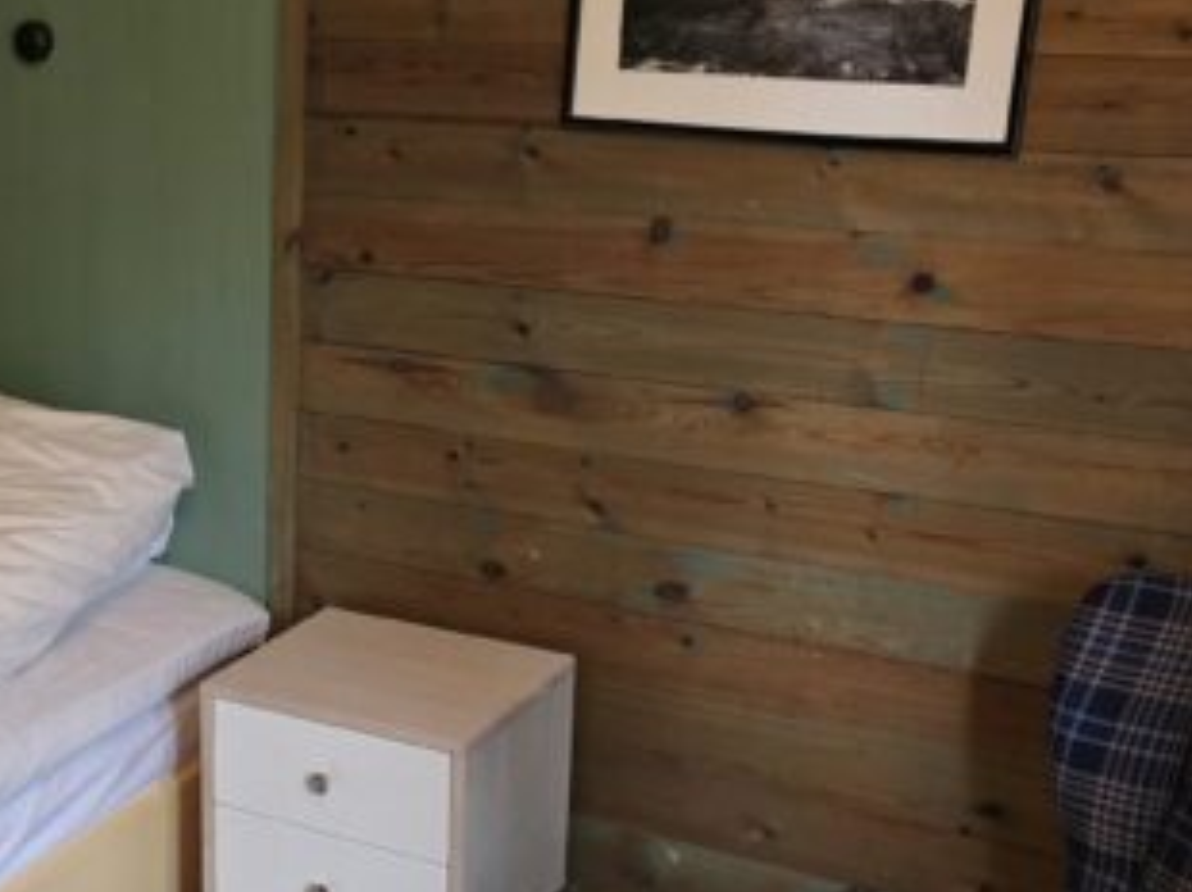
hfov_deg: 32.4
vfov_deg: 25.6
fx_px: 1961
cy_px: 534
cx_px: 150
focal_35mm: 57
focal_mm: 6.3
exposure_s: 1/100
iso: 800
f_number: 1.7
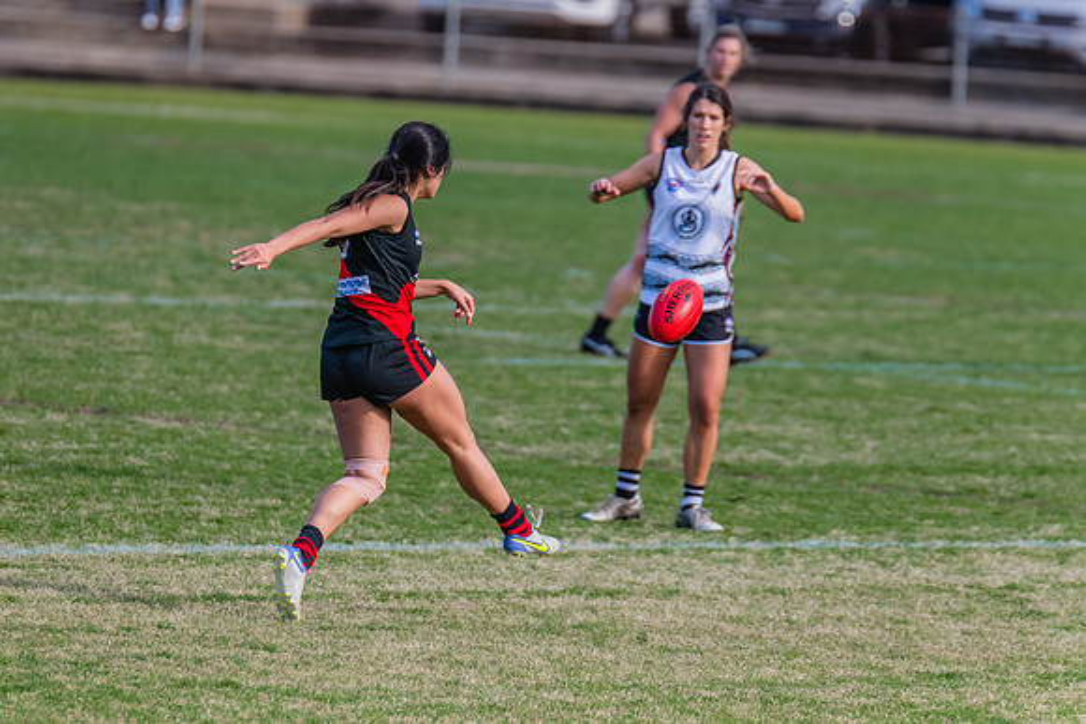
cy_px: 339
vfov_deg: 2.4
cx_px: 402
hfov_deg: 3.6
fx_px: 17252
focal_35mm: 572
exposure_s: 1/2000
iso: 800
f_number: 5
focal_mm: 420
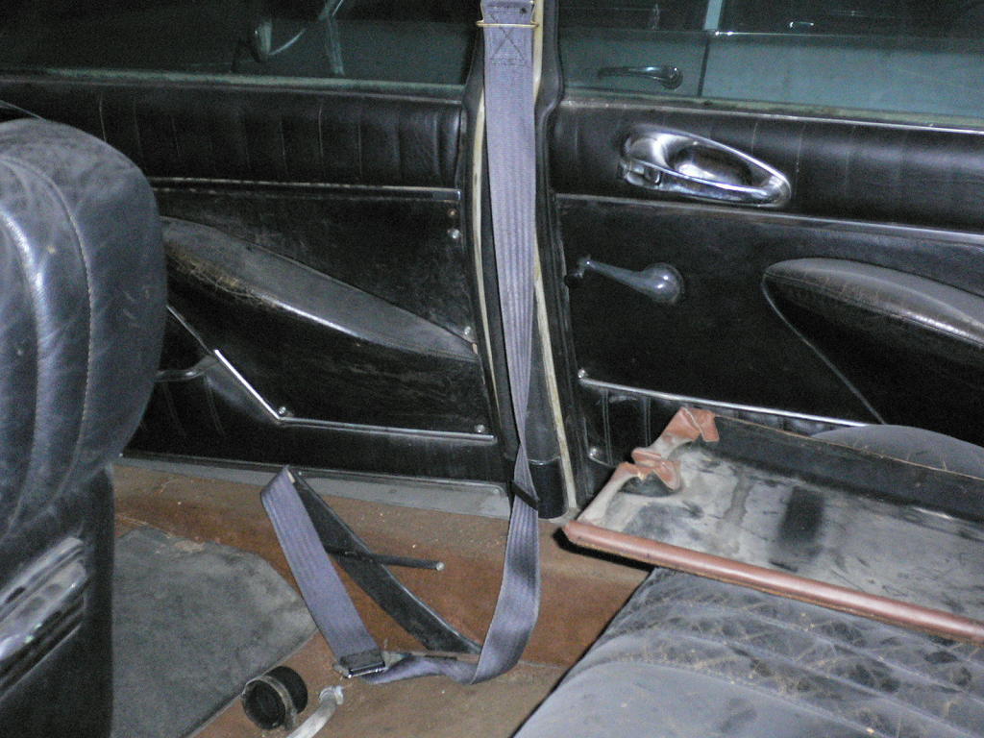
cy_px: 369
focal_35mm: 51
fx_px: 1450
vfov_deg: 28.6
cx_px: 492
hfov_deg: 37.5
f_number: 3.4
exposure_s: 1/60
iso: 400
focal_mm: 8.5
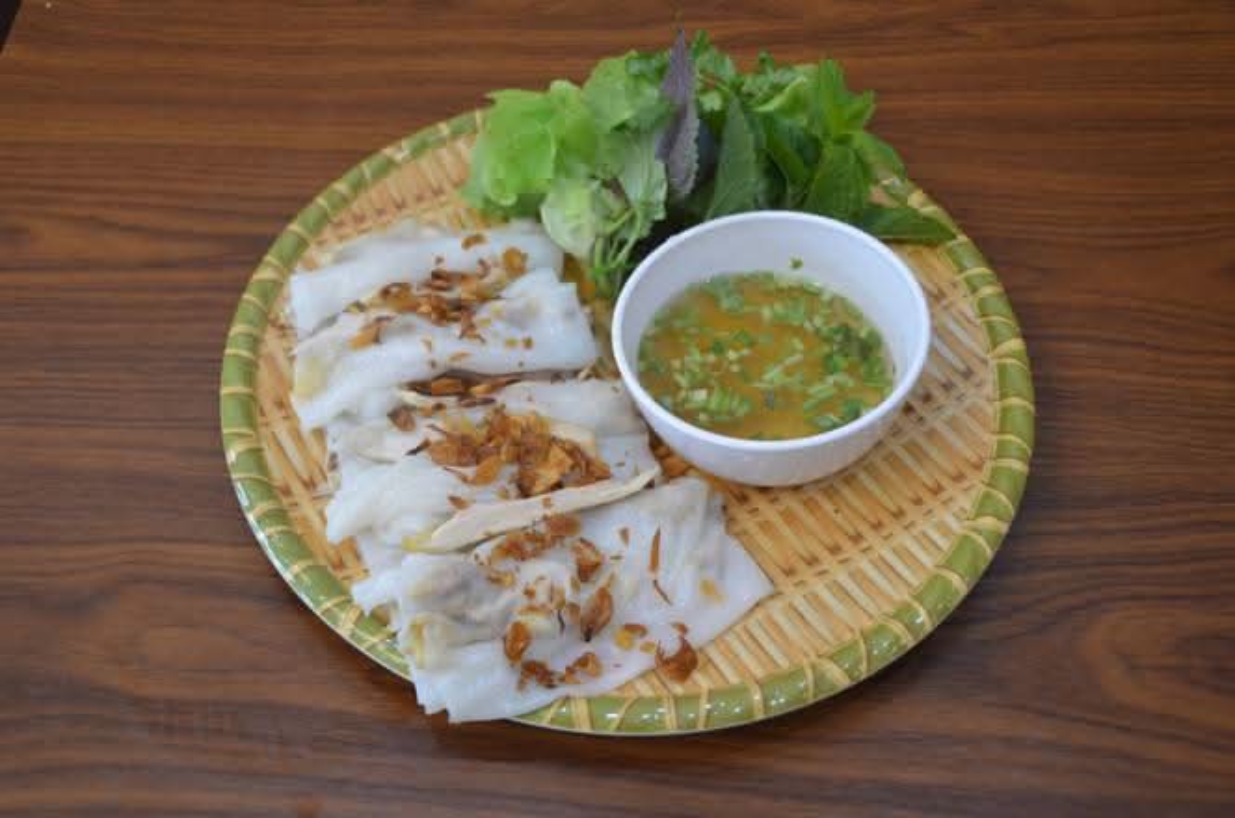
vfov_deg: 30.7
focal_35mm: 44
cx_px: 618
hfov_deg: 45.0
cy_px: 409
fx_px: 1489
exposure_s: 1/60
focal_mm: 29
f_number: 4
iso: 800
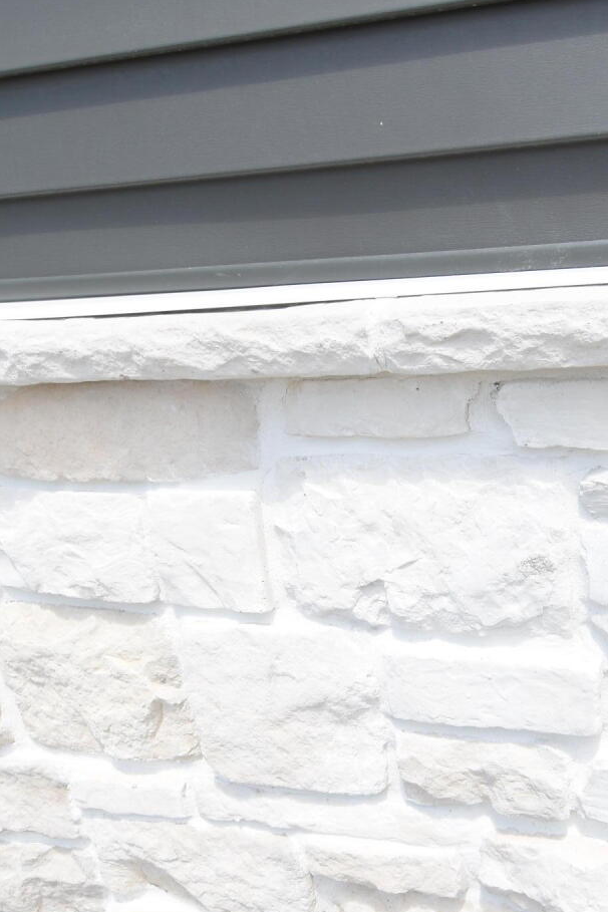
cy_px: 510
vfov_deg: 57.1
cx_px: 507
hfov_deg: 38.1
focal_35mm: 33
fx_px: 836
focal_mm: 10
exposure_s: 1/250
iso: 200
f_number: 7.1
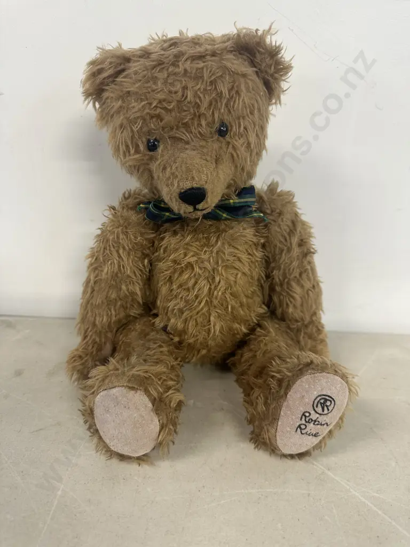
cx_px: 205
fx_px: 379
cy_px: 274
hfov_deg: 56.8
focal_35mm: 24
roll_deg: -0.5
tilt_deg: -25.2
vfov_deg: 71.6
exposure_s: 1/50
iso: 160
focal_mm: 6.86
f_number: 1.78
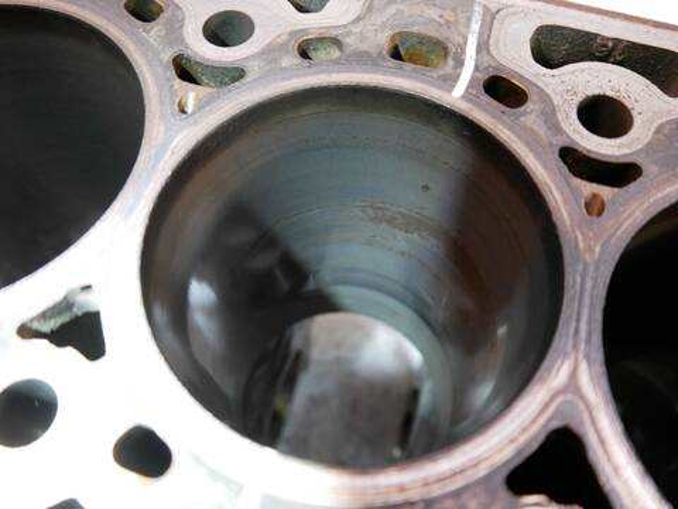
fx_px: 588
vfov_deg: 46.8
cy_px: 254
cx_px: 339
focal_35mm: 30
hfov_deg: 60.0
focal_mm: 15
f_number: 3.6
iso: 2000
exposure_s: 1/60
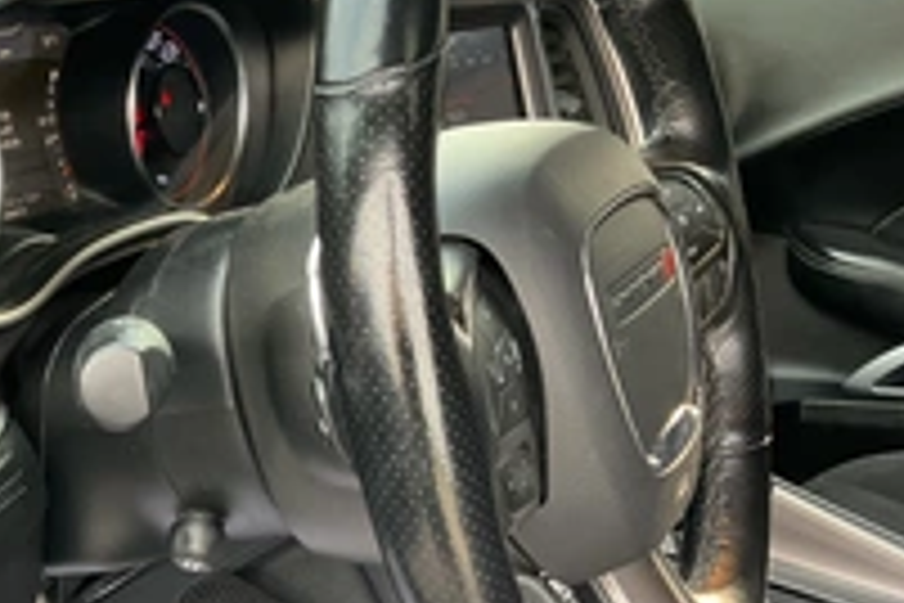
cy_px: 464
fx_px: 1507
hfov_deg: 31.9
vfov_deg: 22.4
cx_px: 99
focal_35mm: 60
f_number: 1.8
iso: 64
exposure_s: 1/104
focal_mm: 3
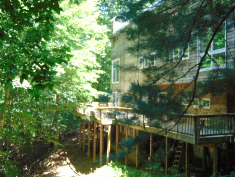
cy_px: 88
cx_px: 118
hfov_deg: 38.2
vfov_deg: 29.1
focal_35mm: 50
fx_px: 339
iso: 200
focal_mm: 9
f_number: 3.5
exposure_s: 1/80
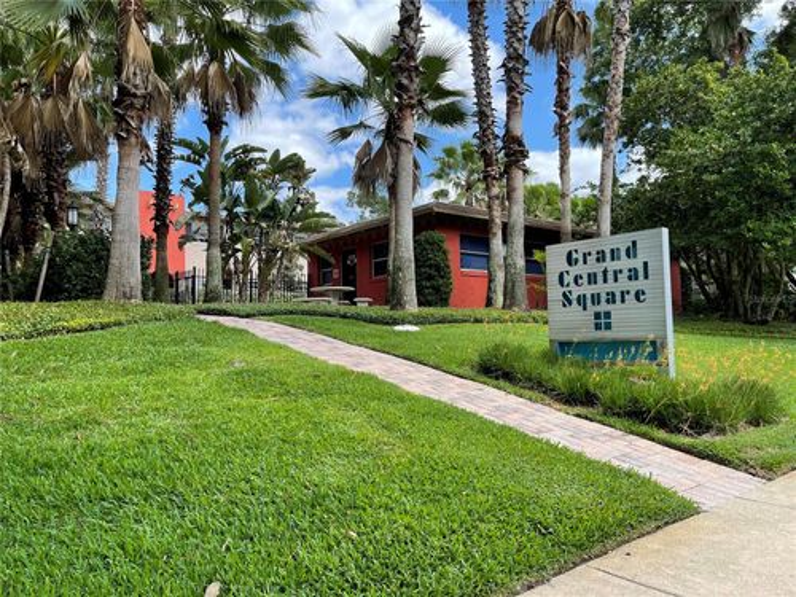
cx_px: 398
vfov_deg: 53.1
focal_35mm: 26
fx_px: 598
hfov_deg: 67.3
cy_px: 298
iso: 32
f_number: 1.6
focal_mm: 5.1
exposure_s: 1/1098
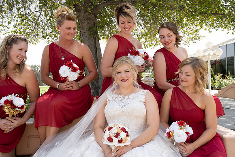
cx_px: 118
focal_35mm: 39
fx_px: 255
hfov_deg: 49.5
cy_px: 78
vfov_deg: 34.2
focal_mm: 39
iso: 500
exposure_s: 1/200
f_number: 10
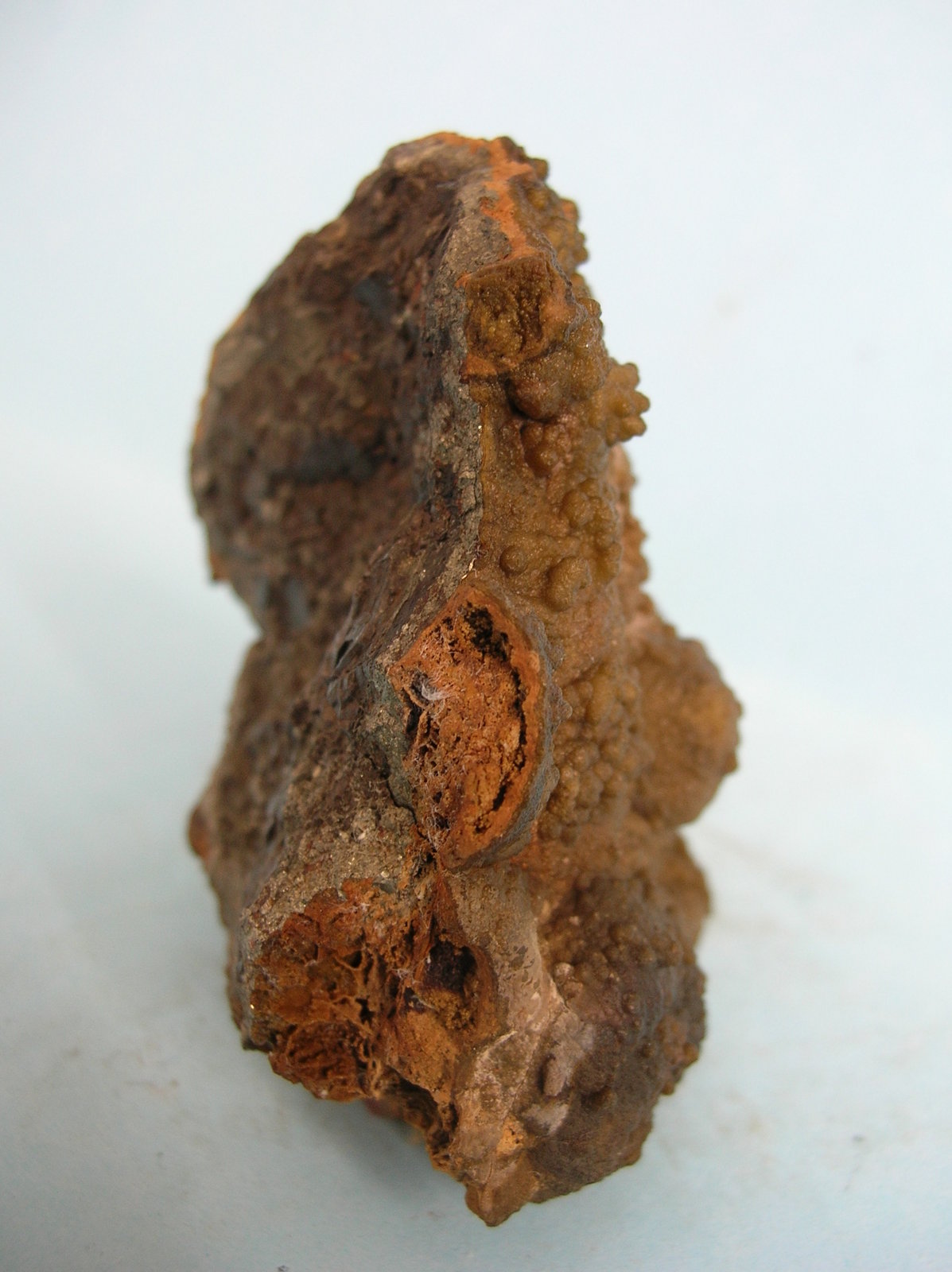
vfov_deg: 51.4
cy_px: 636
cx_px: 476
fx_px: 1322
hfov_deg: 39.6
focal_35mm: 36
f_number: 2.7
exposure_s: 1/9.8
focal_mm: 6
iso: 50
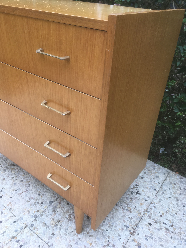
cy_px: 124
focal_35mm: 29
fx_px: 208
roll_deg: -4.1
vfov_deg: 61.7
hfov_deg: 48.2
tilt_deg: -36.8
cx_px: 93
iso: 25
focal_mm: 4.15
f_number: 2.2
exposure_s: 1/106
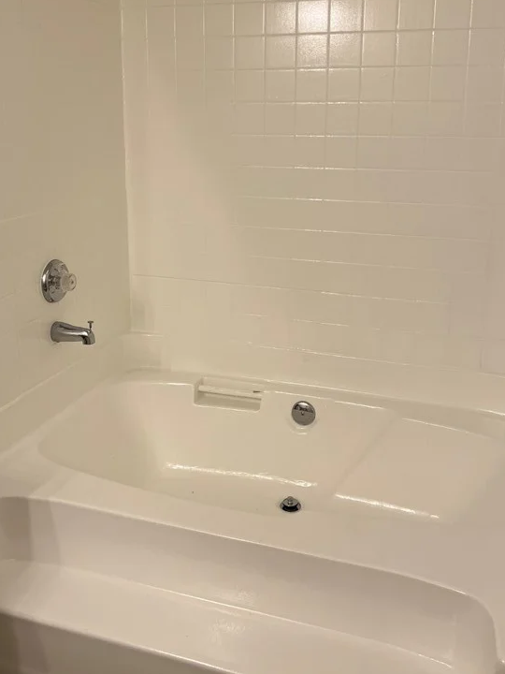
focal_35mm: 37
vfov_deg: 49.6
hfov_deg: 38.7
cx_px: 238
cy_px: 252
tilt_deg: -11.1
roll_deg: +1.0
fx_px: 720
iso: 40
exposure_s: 1/120
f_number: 1.5
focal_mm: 5.7
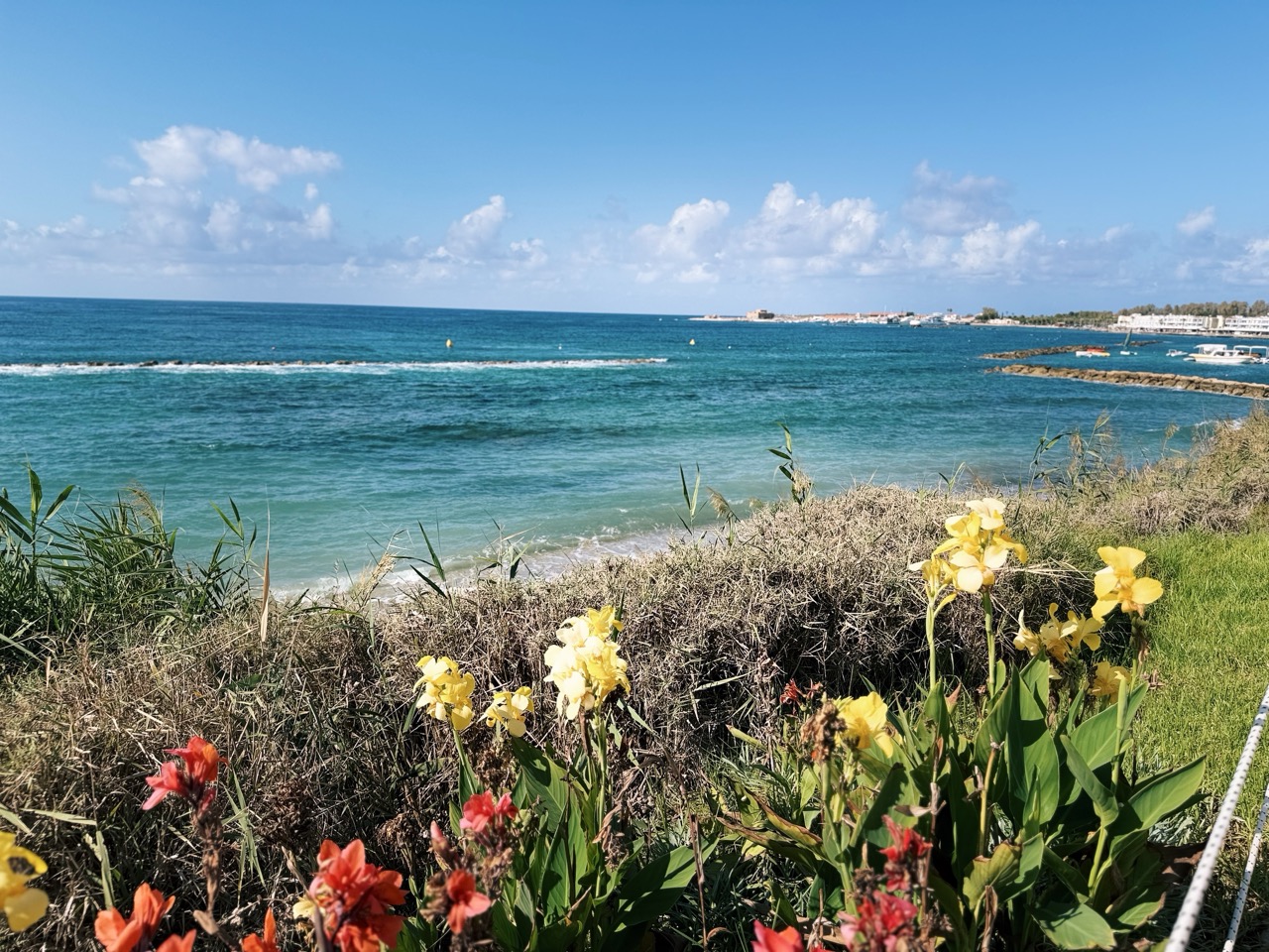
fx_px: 880
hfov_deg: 71.6
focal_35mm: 24
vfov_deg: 56.8
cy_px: 476
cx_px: 634
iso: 80
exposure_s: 1/5319
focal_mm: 6.76
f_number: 1.78
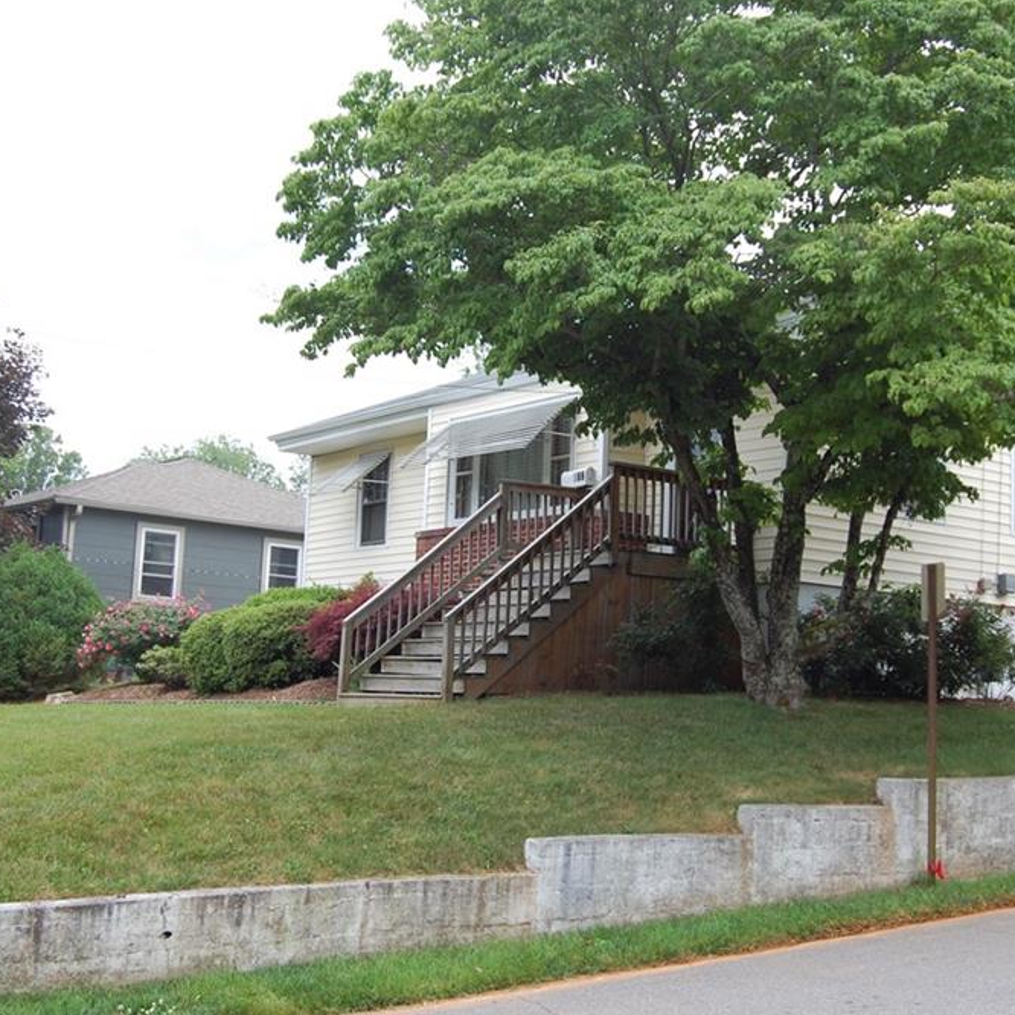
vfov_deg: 36.1
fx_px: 1559
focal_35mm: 47
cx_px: 521
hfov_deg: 36.1
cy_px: 509
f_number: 6.3
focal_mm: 24
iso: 200
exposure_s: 1/160
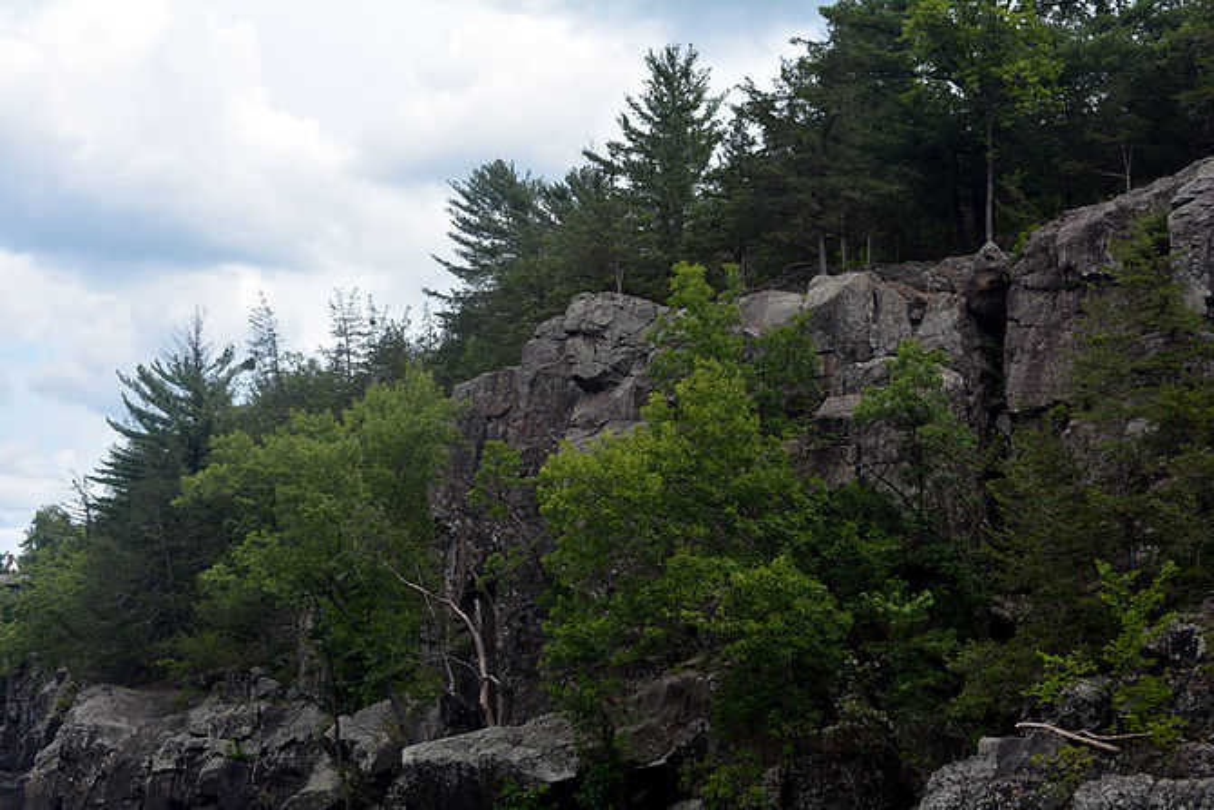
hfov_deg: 24.6
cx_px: 607
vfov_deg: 16.6
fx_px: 2783
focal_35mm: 82
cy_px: 405
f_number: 8
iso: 160
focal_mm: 55
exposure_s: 1/250
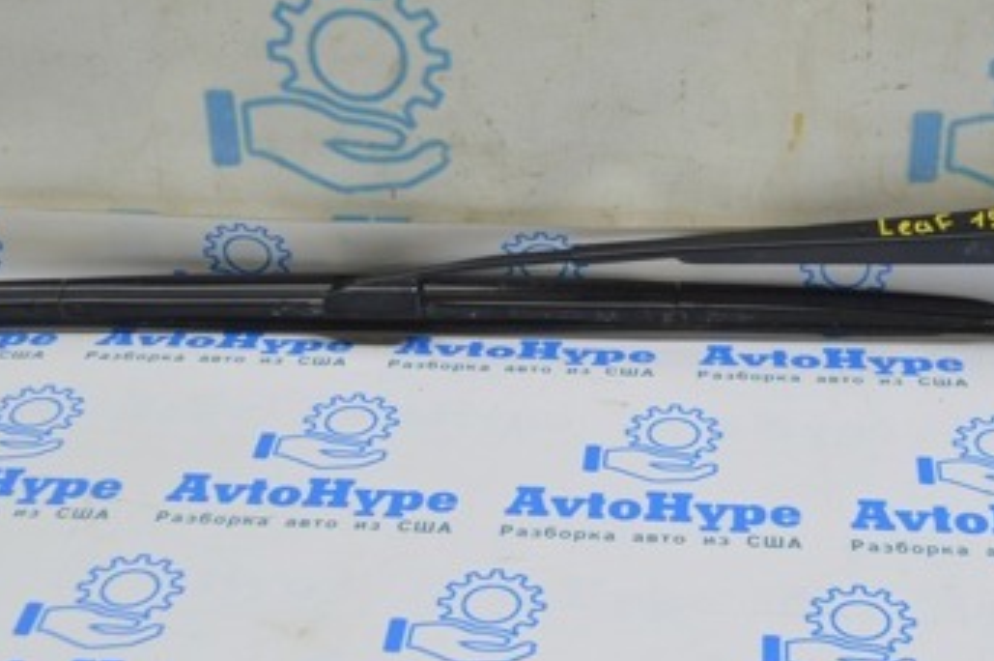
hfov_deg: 28.8
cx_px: 591
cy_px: 265
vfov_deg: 19.4
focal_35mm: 70
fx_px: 1929
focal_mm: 25
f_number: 5.6
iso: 400
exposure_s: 1/25
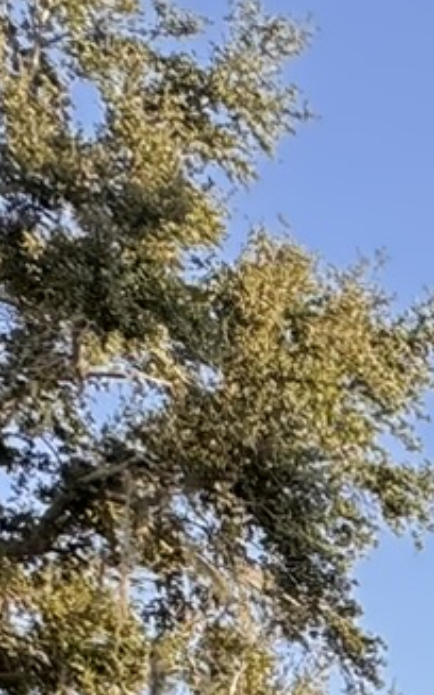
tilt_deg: -9.8
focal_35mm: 93
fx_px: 1762
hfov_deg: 10.2
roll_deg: -0.3
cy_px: 1403
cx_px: 1317
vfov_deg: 16.6
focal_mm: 2.22
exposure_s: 1/182
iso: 40
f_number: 2.2
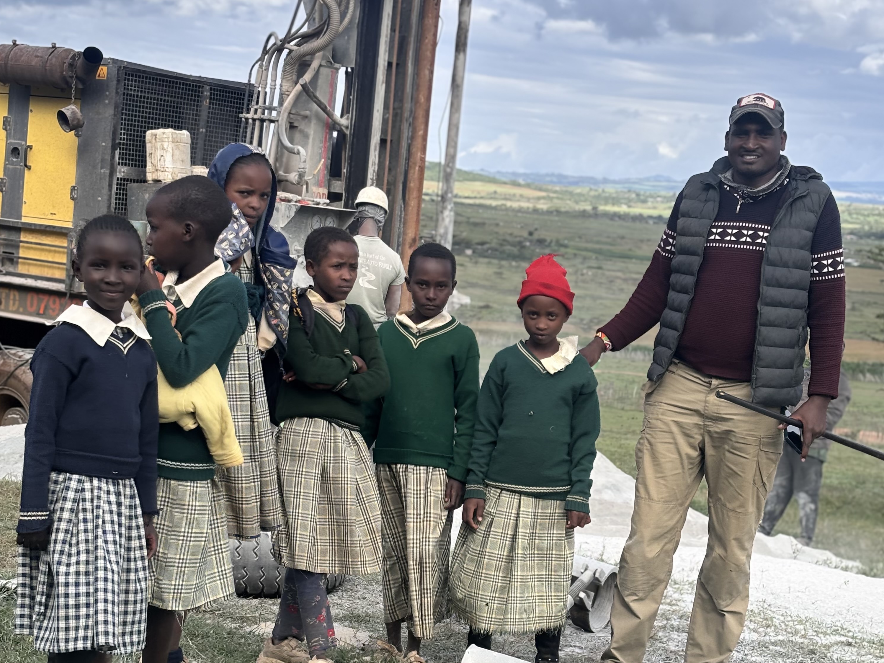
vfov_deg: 21.0
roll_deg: -4.9
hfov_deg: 27.8
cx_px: 442
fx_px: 1788
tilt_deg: -6.5
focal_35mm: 70
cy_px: 358
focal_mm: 5.96
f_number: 1.6
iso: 32
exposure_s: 1/1458
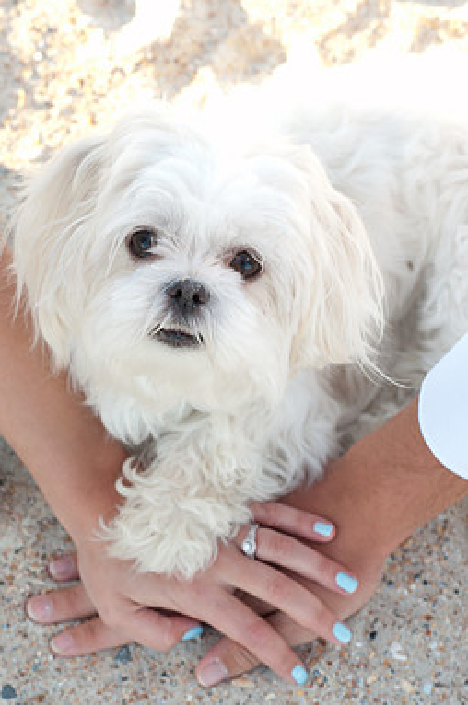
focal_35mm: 100
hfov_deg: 13.6
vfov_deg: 20.4
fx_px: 1957
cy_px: 376
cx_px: 200
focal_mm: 85
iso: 100
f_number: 7.1
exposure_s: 1/30
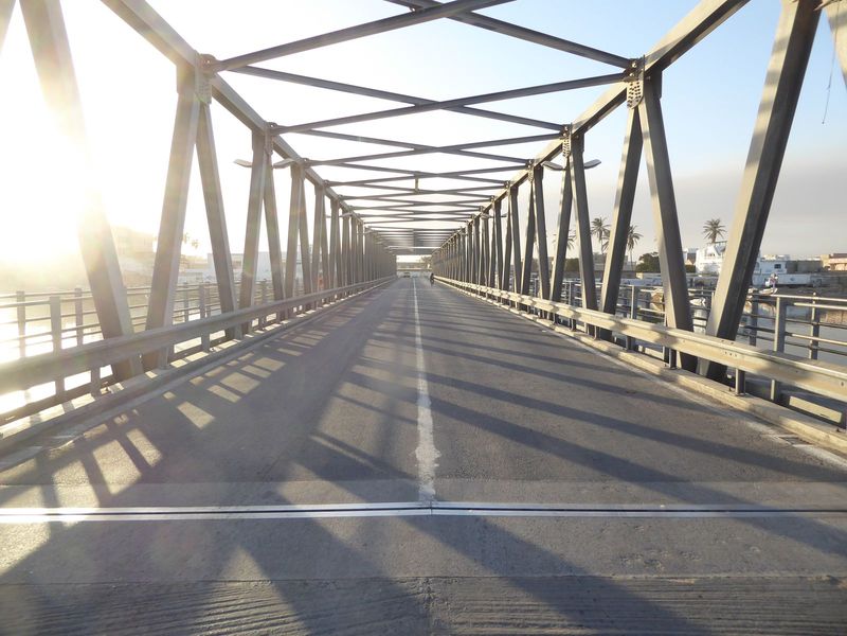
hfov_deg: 69.4
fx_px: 612
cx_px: 424
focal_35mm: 25
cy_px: 318
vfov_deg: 54.9
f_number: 3.3
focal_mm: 4.3
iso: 80
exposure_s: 1/320
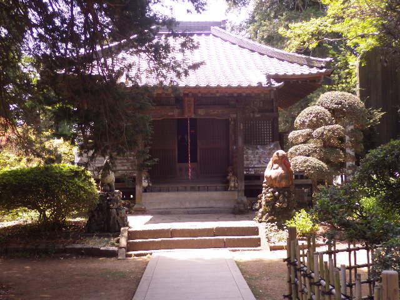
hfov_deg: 40.4
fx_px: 543
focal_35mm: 47
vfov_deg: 30.9
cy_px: 150
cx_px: 200
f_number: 4.2
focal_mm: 8.4
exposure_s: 1/100
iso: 125
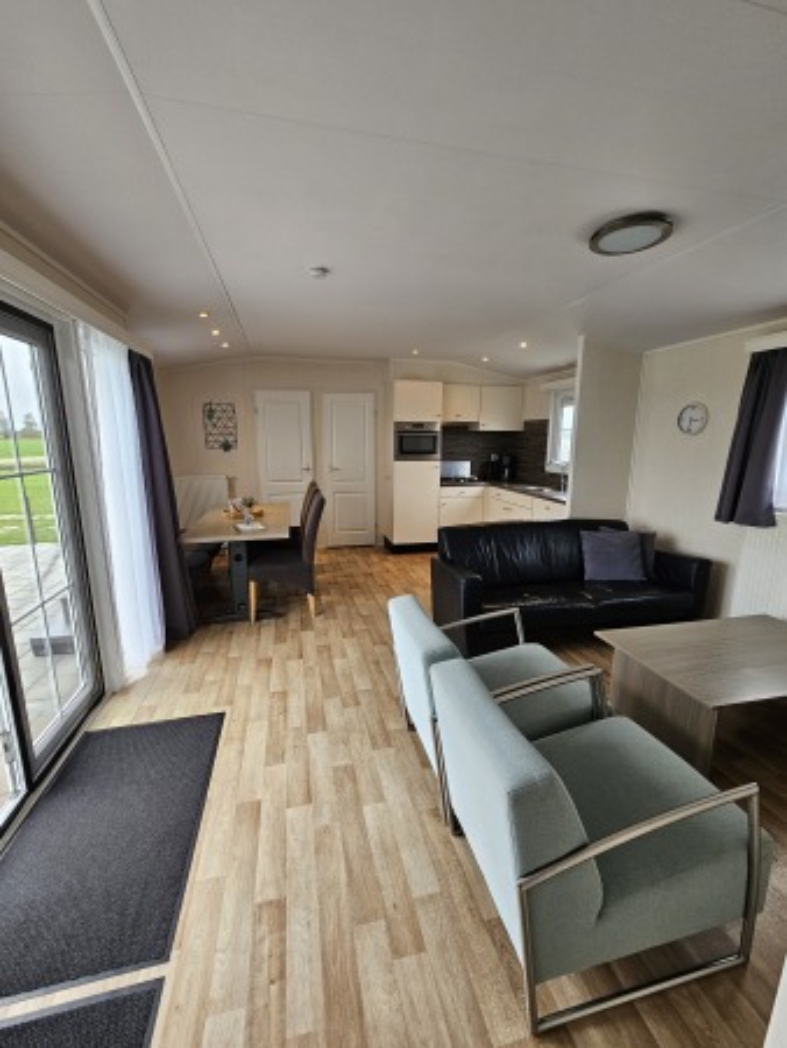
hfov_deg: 90.0
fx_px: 394
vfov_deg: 106.2
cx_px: 394
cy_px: 524
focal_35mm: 13
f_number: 2.2
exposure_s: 1/50
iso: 125
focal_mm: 2.2
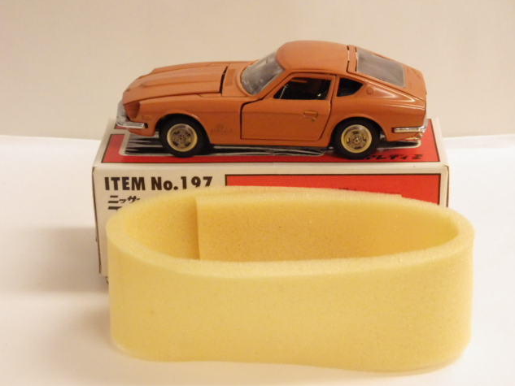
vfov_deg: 16.8
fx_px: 1309
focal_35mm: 88
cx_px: 260
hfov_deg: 22.2
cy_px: 193
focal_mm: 15.6
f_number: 4.4
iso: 800
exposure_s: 1/60
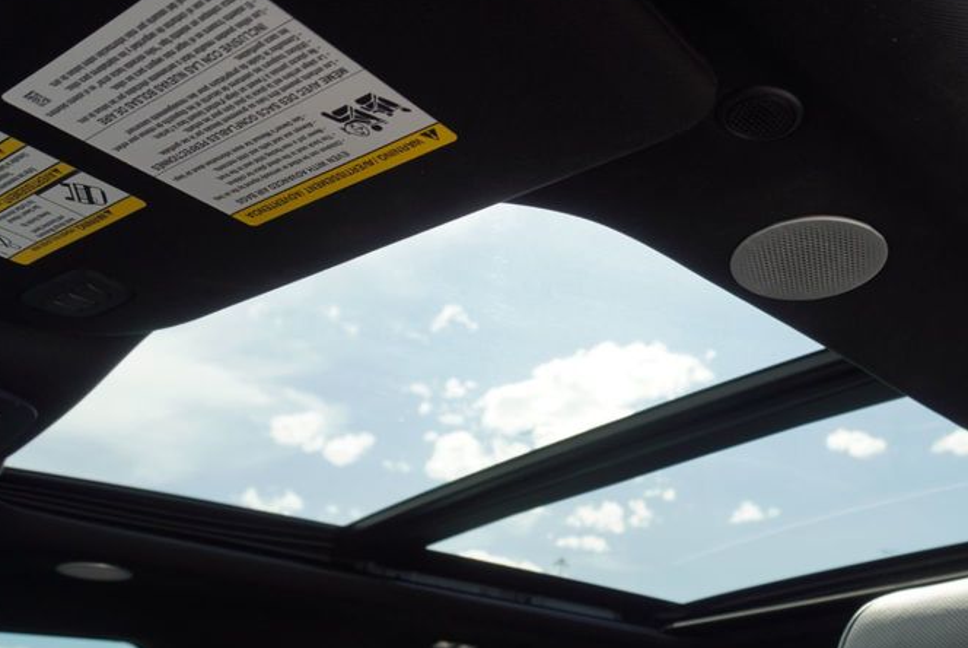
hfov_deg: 50.9
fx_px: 996
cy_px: 477
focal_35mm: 37
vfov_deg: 35.3
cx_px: 643
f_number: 4.5
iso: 100
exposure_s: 1/100
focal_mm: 16
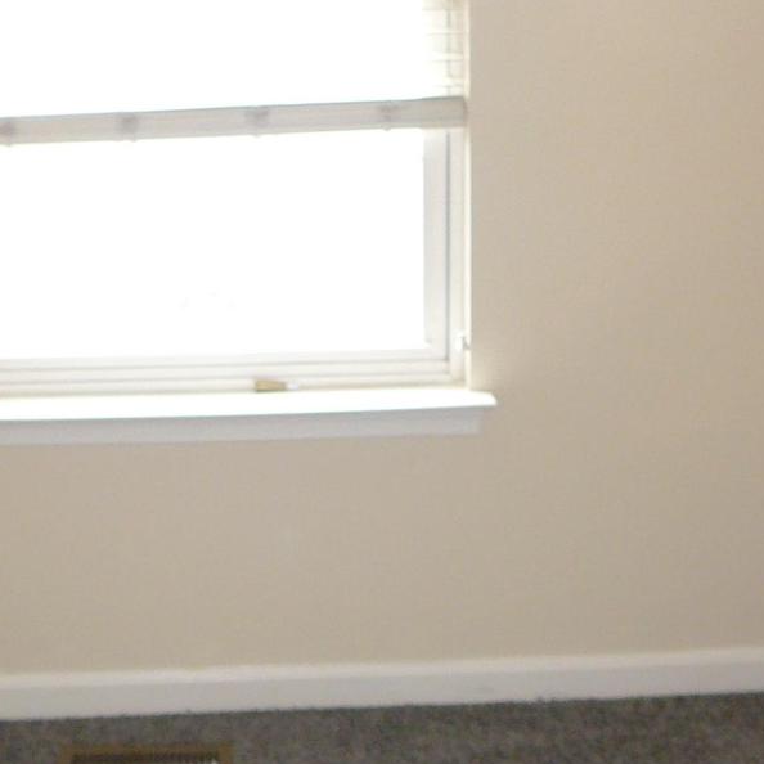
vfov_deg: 22.9
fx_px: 1873
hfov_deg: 23.0
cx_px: 278
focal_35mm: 75
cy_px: 241
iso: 125
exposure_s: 1/30
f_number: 2.8
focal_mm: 5.2
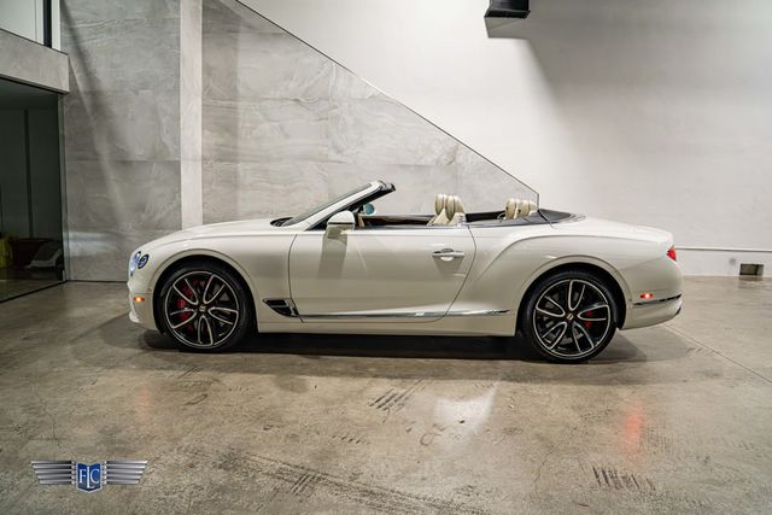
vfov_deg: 50.2
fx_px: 550
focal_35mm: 26
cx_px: 381
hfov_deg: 70.1
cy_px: 260
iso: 1250
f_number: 4
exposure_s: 1/125
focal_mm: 24
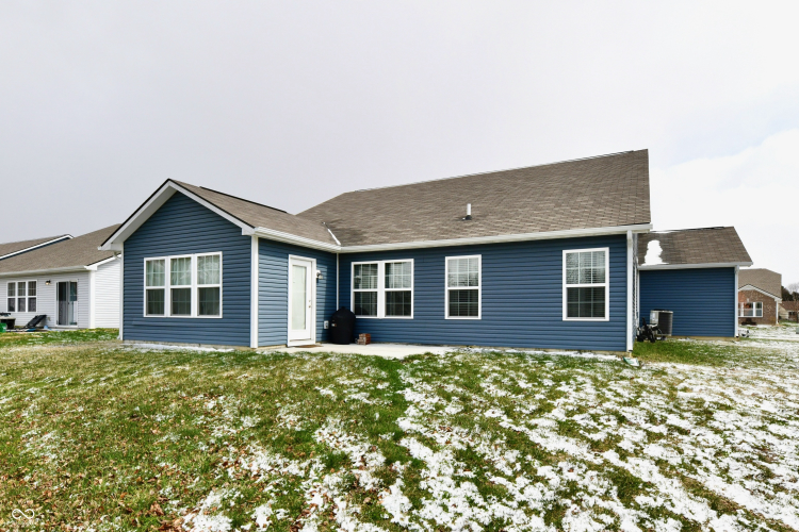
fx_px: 311
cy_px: 266
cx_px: 400
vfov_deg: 81.2
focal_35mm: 14
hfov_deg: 104.3
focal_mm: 14
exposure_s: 1/640
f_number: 13
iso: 640
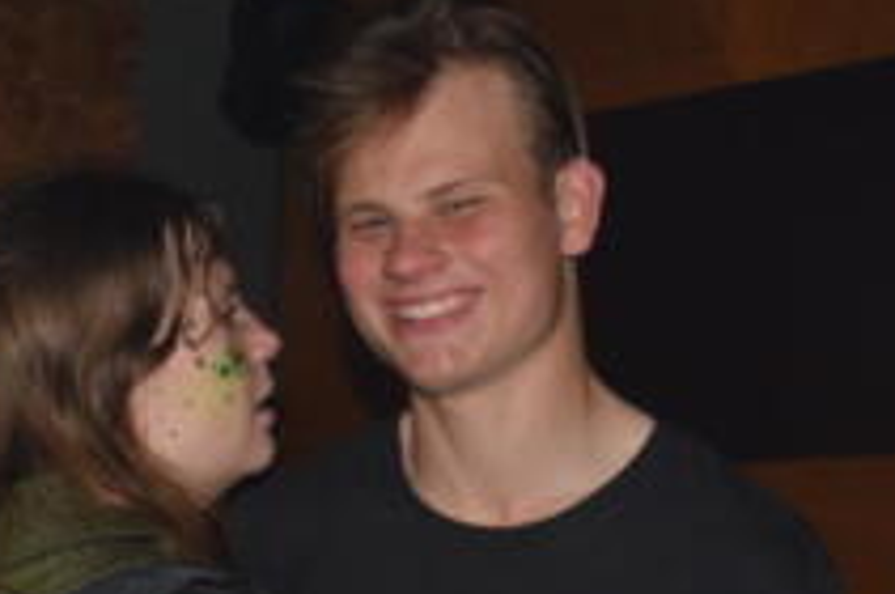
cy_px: 312
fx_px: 1589
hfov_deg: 31.4
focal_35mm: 64
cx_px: 394
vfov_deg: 21.2
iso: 1600
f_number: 3.5
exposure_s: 1/60
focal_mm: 18
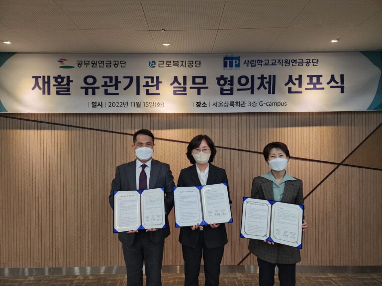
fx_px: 254
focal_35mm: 23
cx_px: 191
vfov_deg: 58.9
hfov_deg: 73.9
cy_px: 143
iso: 200
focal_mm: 6.4
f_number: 1.8
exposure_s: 1/120
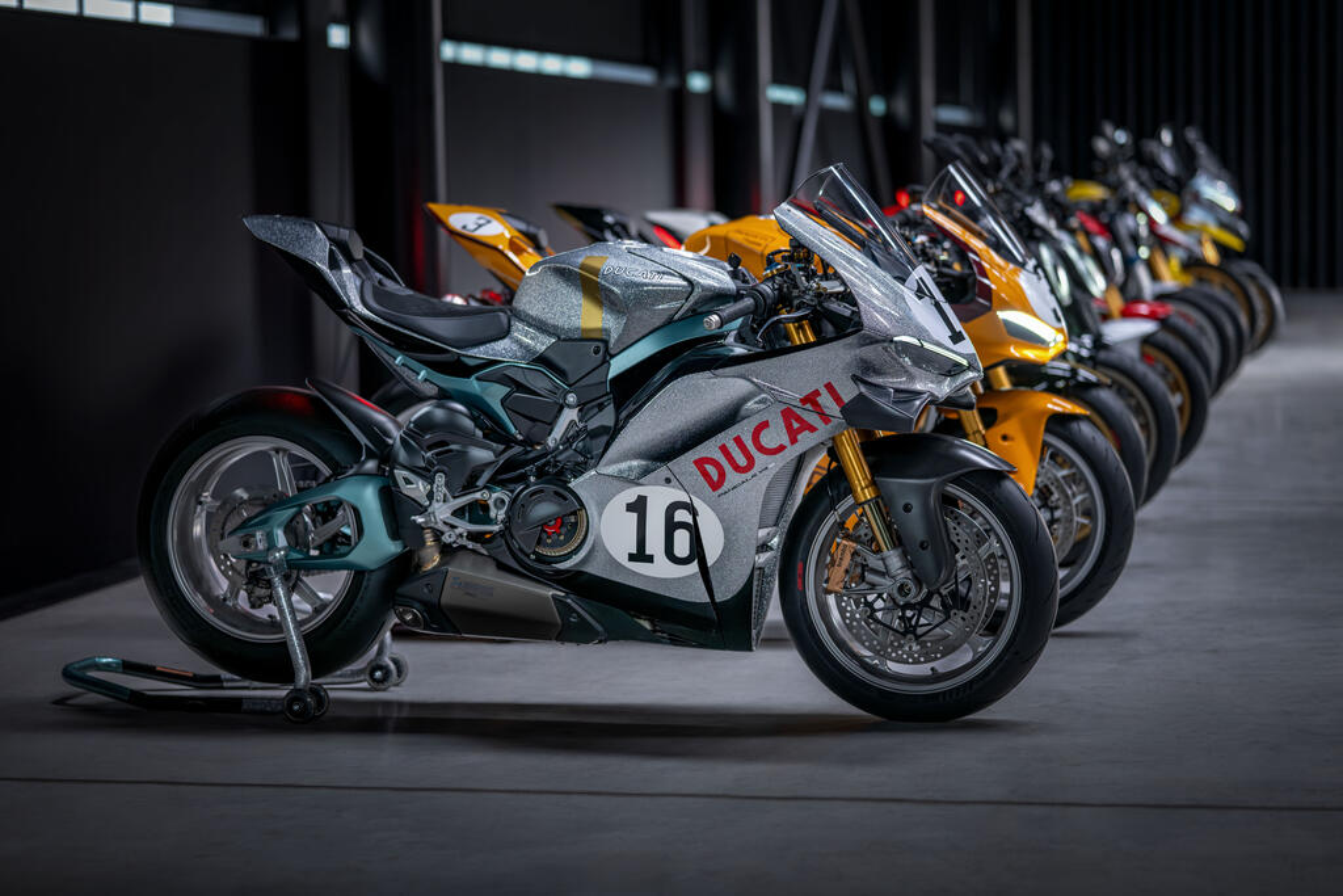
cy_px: 448
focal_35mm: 85
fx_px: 3171
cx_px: 672
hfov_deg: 23.9
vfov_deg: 16.1
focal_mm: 85
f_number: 1.8
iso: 320
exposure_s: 1/125
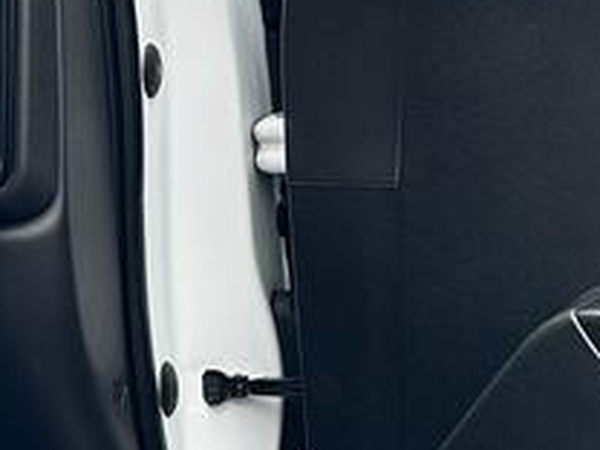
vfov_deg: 10.0
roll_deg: +0.8
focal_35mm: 148
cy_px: 144
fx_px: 2565
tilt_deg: -10.1
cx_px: 848
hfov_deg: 12.8
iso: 80
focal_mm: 6.86
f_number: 1.78
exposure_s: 1/564
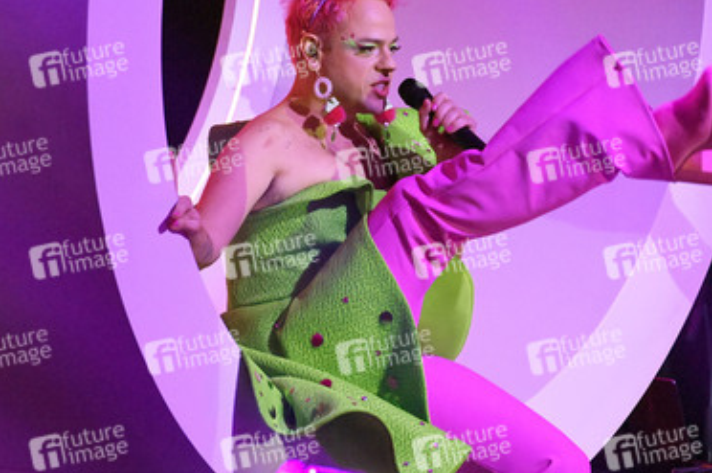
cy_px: 209
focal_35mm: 449
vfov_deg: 3.1
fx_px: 8869
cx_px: 411
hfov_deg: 4.6
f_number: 5.6
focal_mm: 370
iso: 12800
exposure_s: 1/500
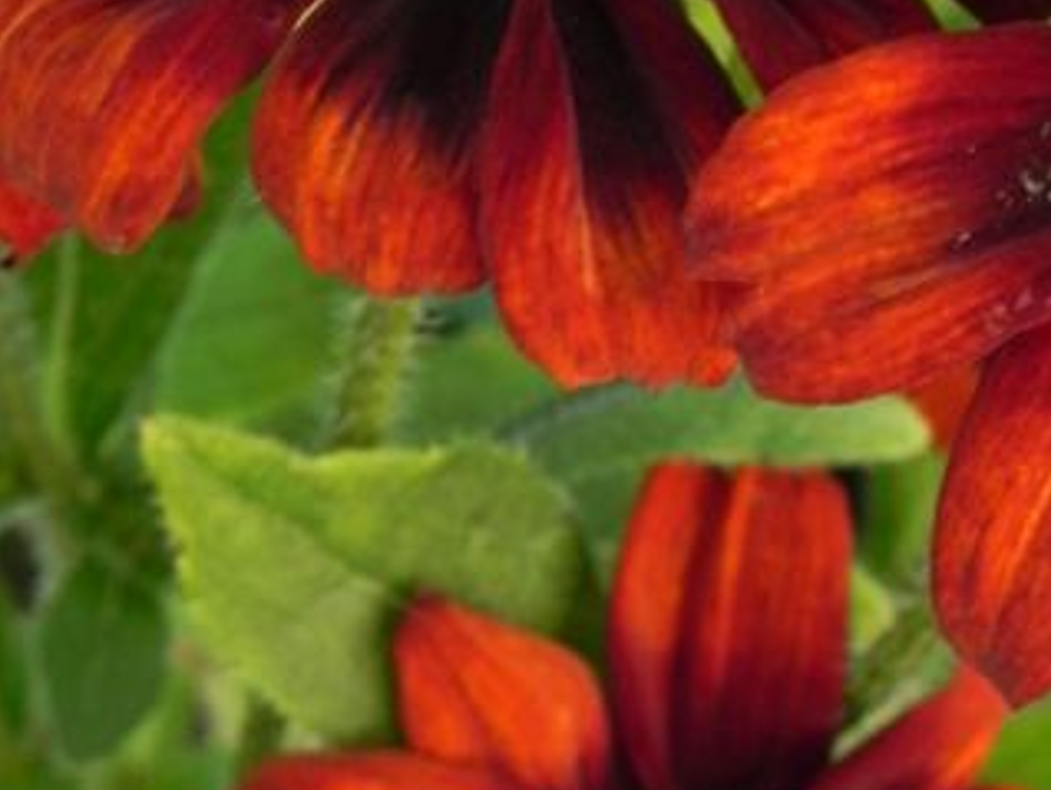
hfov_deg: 6.7
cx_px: 988
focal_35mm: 294
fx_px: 8933
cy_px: -63
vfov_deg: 5.0
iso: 160
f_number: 4.5
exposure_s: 1/20
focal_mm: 20.8
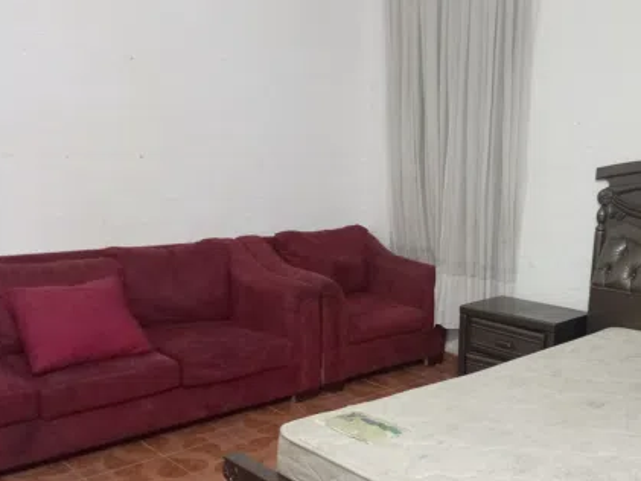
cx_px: 452
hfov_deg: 47.7
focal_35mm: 38
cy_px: 292
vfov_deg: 37.6
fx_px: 704
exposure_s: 1/20
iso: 928
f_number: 1.8
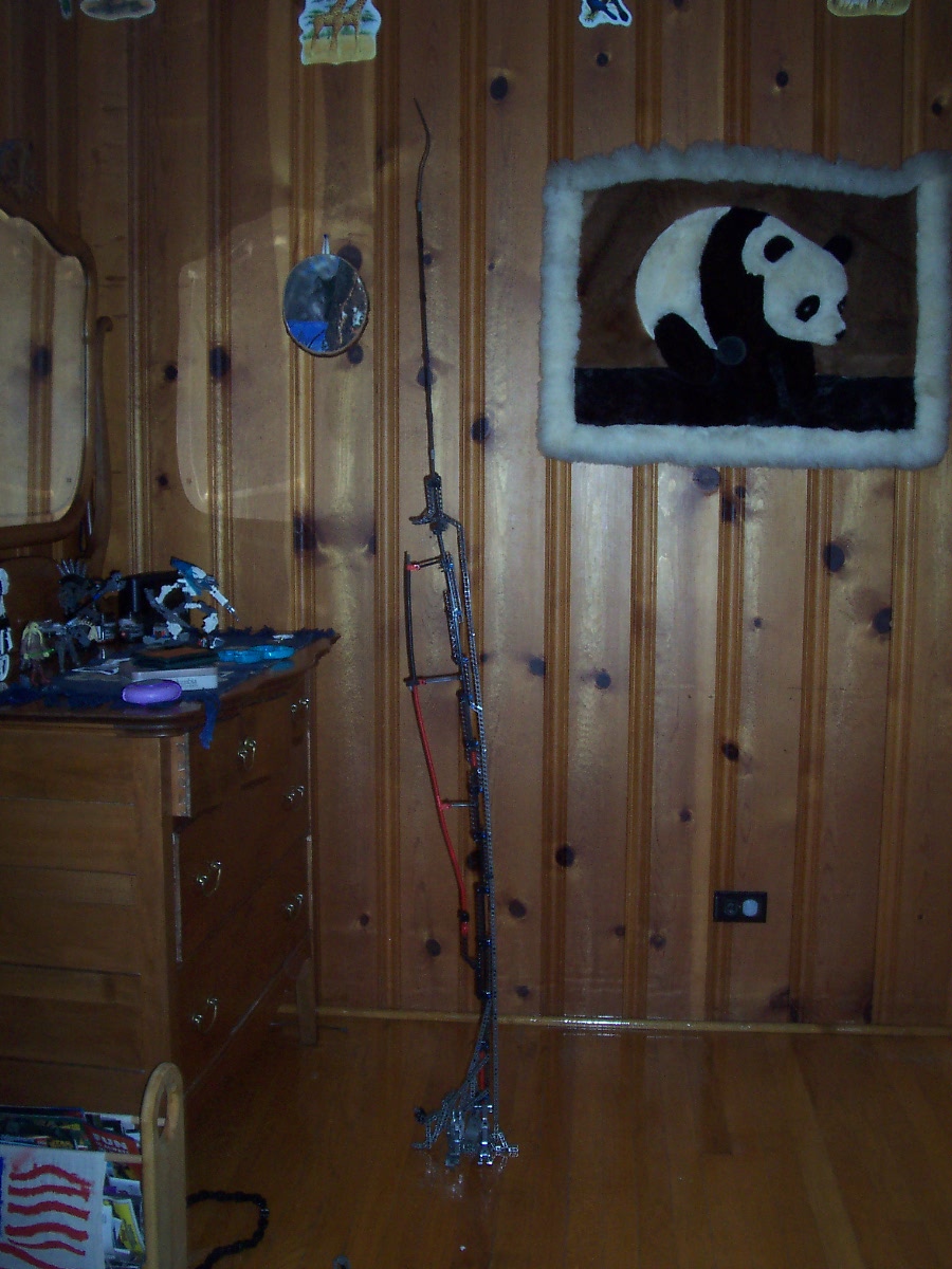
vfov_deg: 50.1
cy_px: 634
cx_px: 476
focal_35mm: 37
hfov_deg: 38.7
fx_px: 1357
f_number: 2.8
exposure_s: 1/60
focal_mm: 5.6
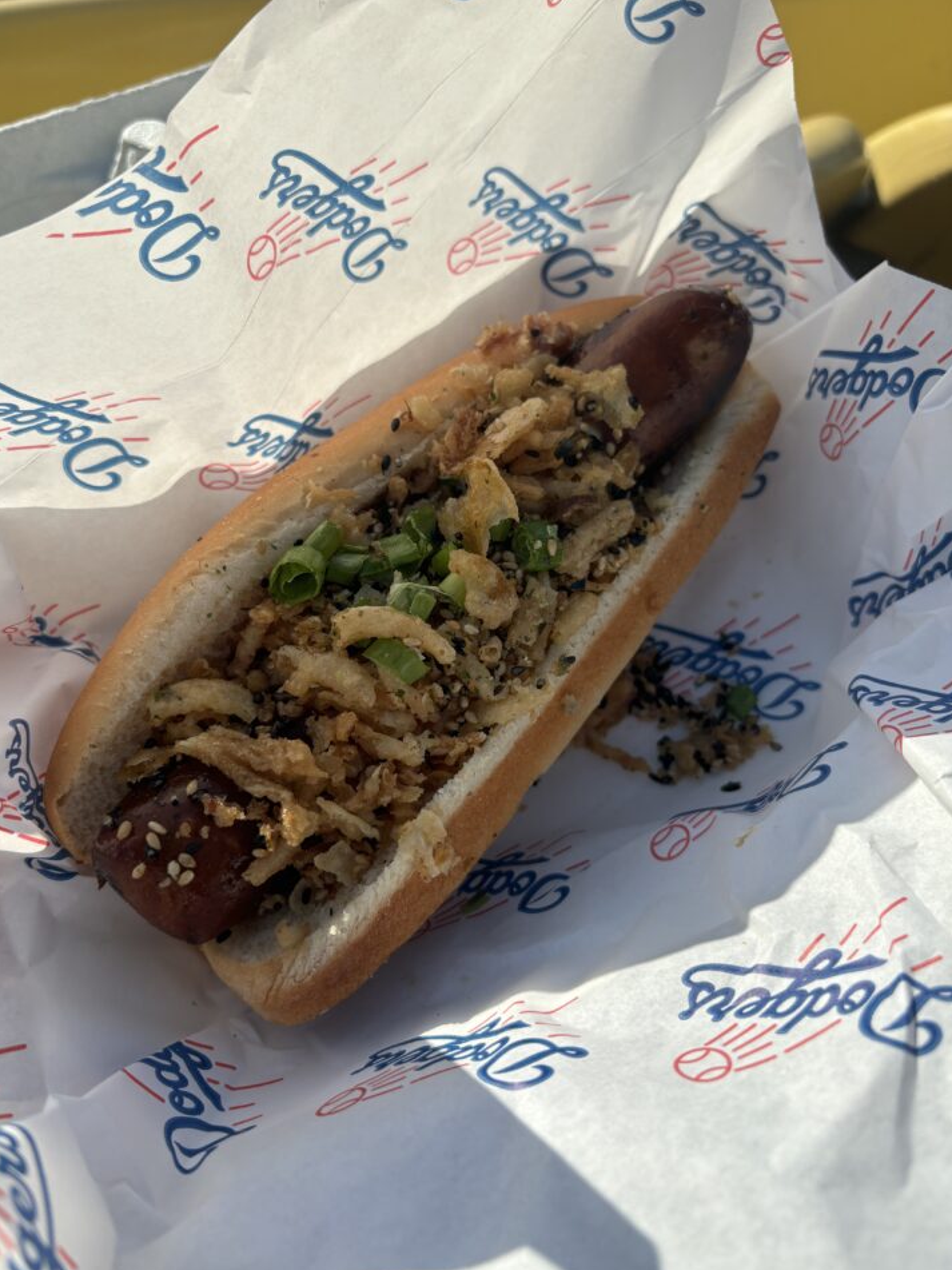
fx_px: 1027
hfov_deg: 49.7
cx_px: 443
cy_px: 614
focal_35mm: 28
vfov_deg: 63.4
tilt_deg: -60.0
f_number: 1.6
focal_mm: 5.96
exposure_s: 1/3937
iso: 50
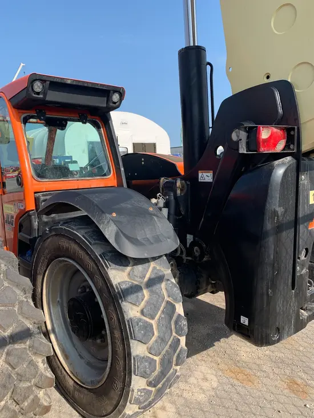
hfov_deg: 53.1
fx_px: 314
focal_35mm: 26
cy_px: 209
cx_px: 157
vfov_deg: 67.3
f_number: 1.8
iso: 25
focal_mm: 4.25
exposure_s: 1/1124
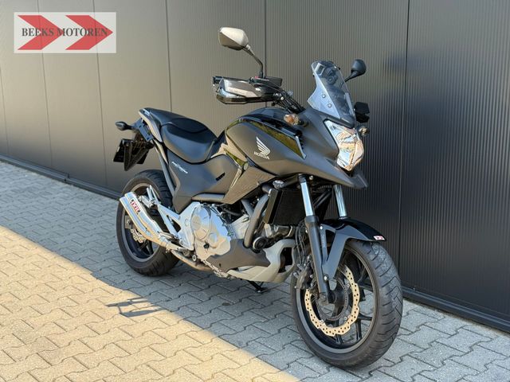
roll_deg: +1.4
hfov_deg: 39.7
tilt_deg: -12.2
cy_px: 191
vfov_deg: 30.3
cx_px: 255
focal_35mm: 48
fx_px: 707
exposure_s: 1/778
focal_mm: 6.76
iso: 100
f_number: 1.78
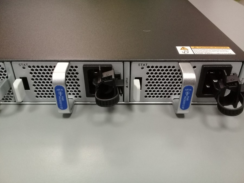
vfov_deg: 45.4
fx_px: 219
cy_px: 92
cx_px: 122
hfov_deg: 58.4
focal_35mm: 31
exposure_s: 1/17
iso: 250
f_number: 2.2
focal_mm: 3.3
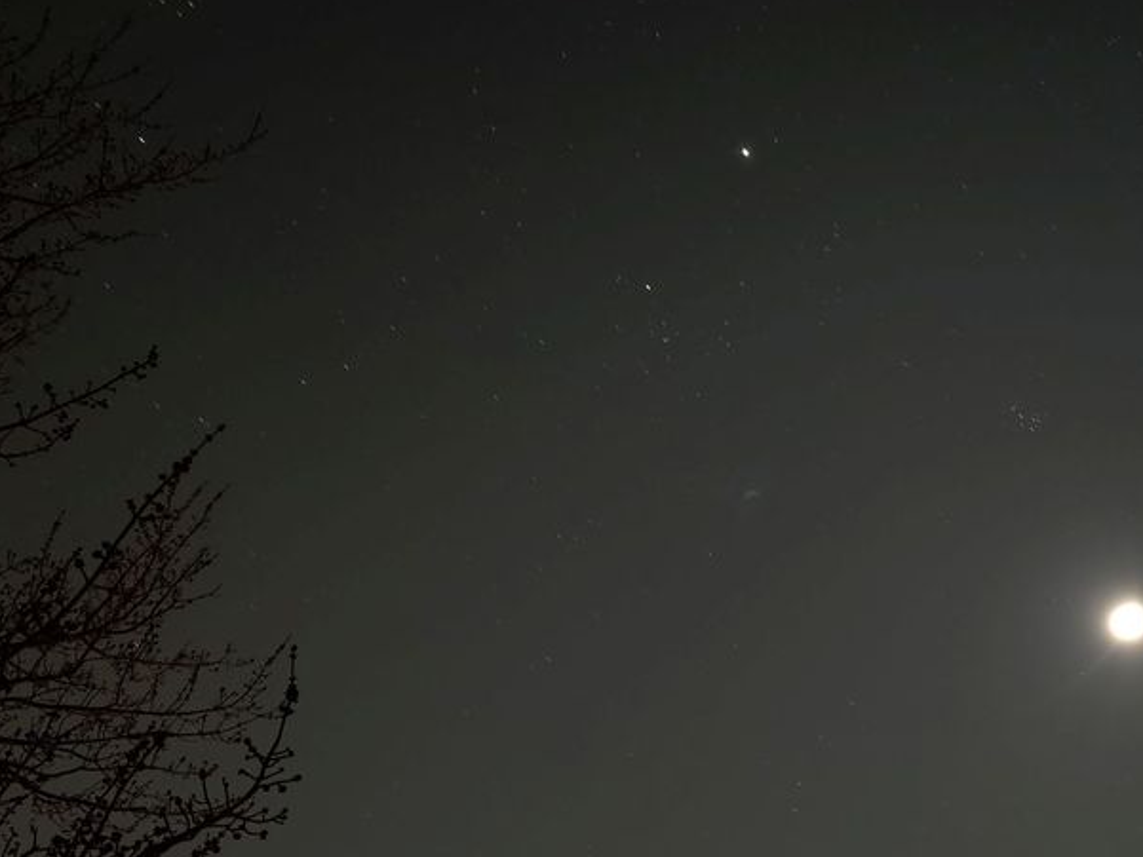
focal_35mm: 49
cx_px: 953
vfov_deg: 29.5
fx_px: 1618
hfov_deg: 37.2
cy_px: 568
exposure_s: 30
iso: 50
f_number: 1.7
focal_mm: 6.3
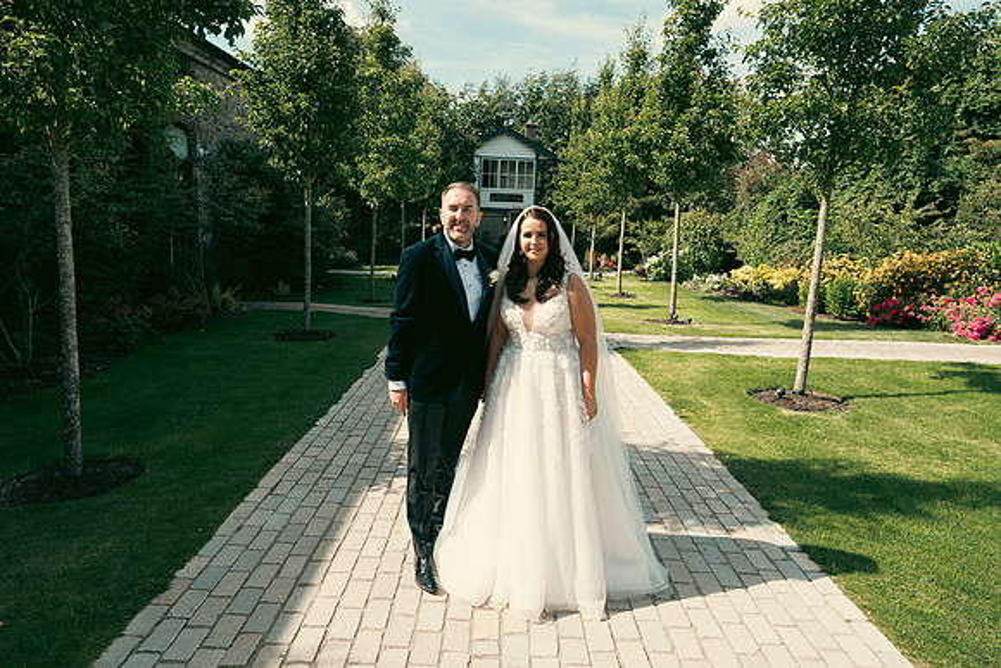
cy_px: 334
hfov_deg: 73.7
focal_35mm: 24
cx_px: 500
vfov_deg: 53.2
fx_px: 667
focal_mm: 24
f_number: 3.5
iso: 125
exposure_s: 1/800
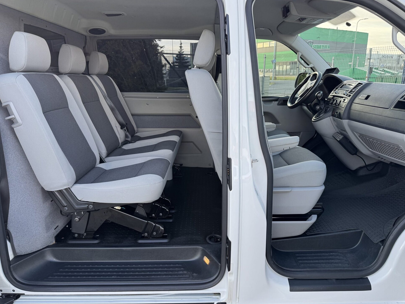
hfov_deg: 69.4
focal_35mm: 25
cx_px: 210
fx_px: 292
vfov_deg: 54.9
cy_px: 152
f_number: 1.78
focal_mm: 6.76
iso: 64
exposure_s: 1/167
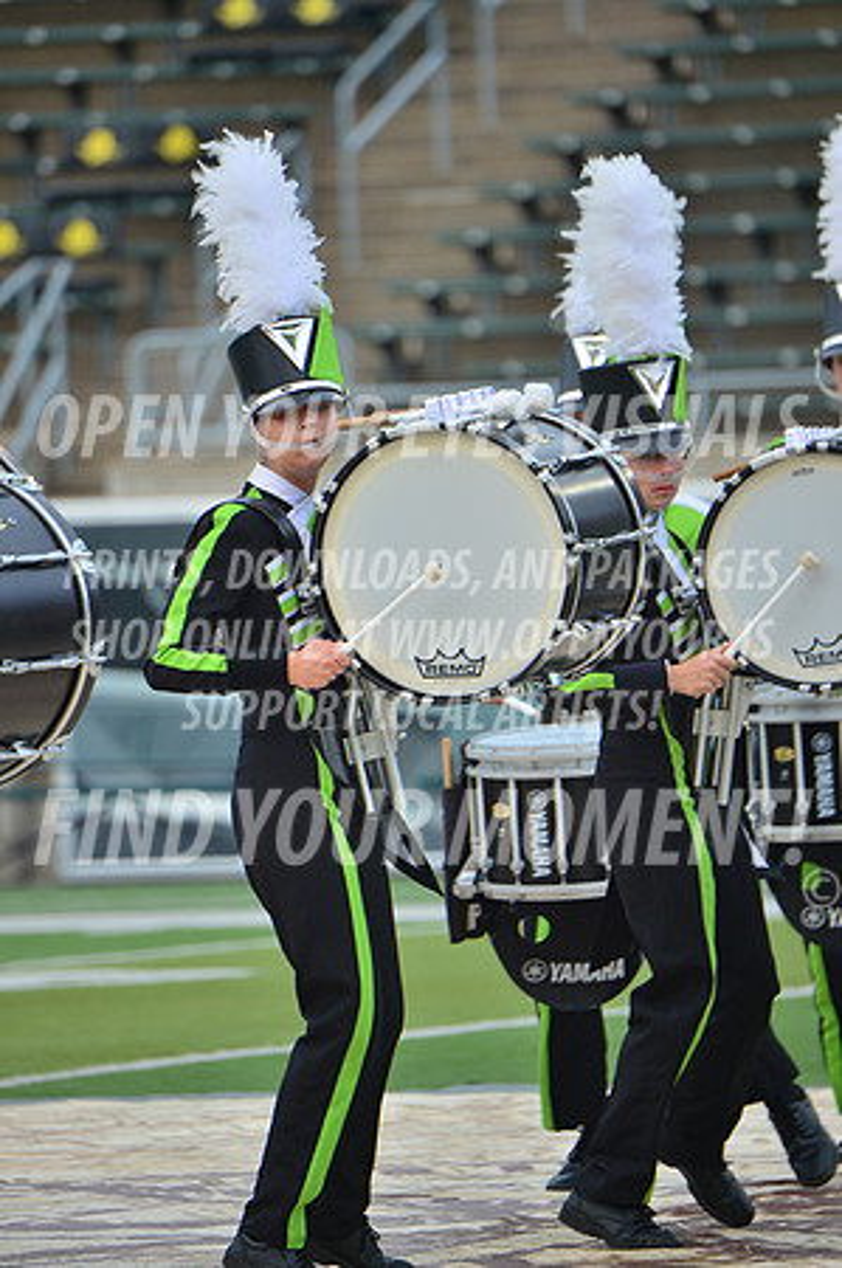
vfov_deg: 5.2
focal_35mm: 400
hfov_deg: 3.4
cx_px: 421
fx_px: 14065
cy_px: 634
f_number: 5.6
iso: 200
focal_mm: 400
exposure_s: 1/640
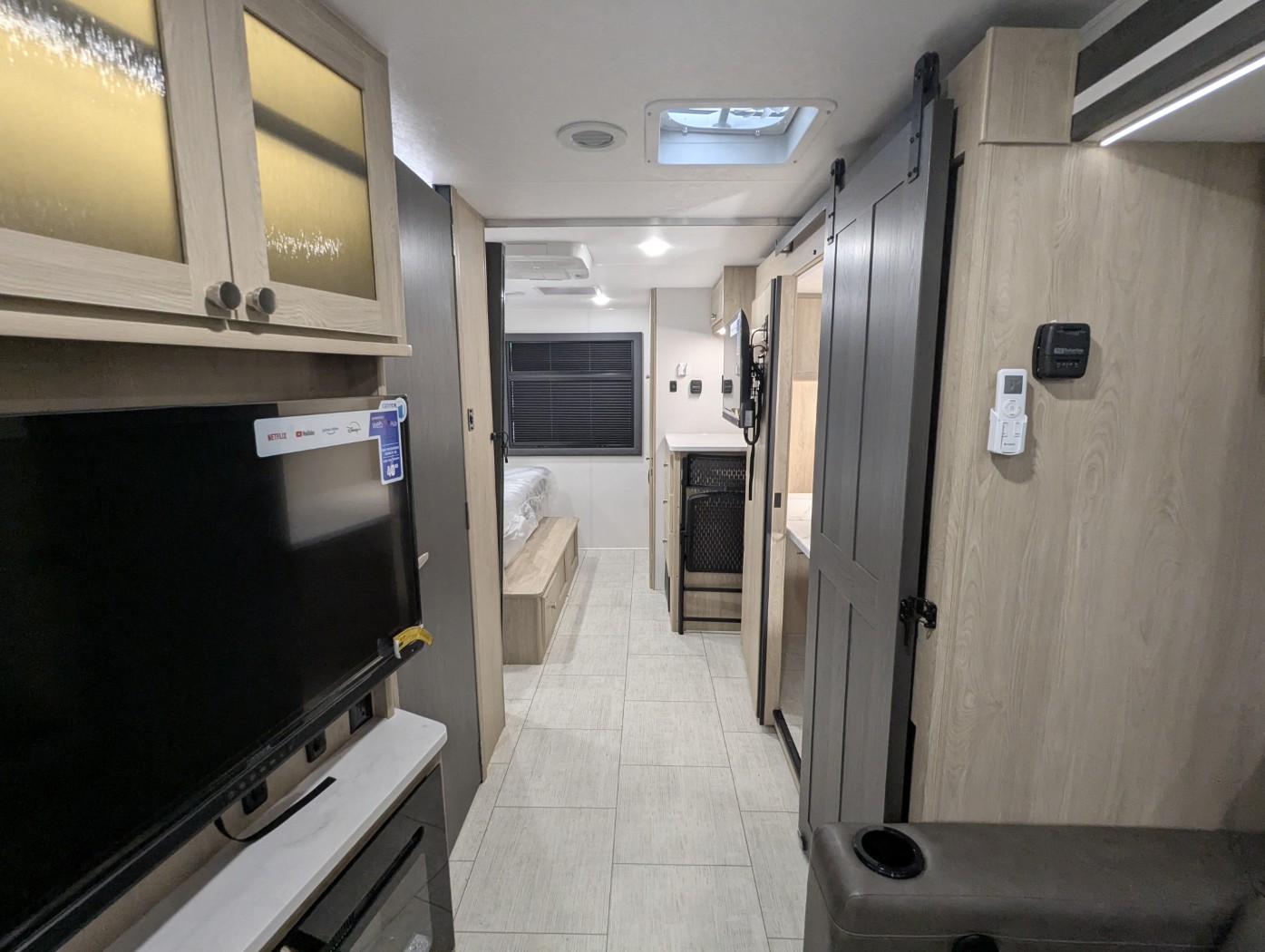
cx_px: 632
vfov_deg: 78.2
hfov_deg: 94.4
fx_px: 585
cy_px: 476
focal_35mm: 16
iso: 326
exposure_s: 1/46.8
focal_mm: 2.35
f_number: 2.2
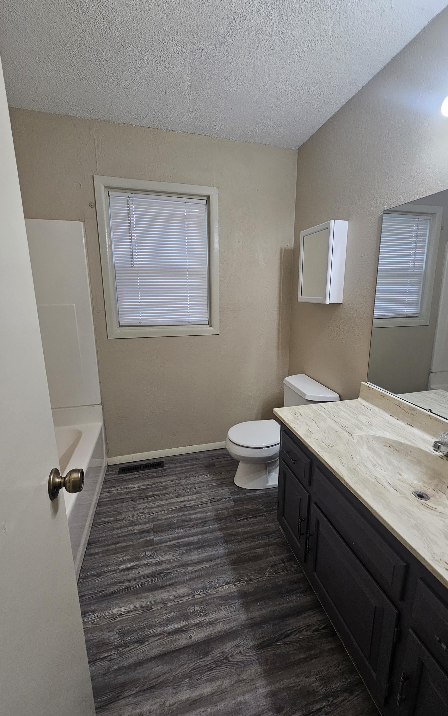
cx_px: 236
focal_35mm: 14
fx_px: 274
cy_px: 355
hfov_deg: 78.6
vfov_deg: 105.3
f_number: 2.2
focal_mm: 2.2
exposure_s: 1/60
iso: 80
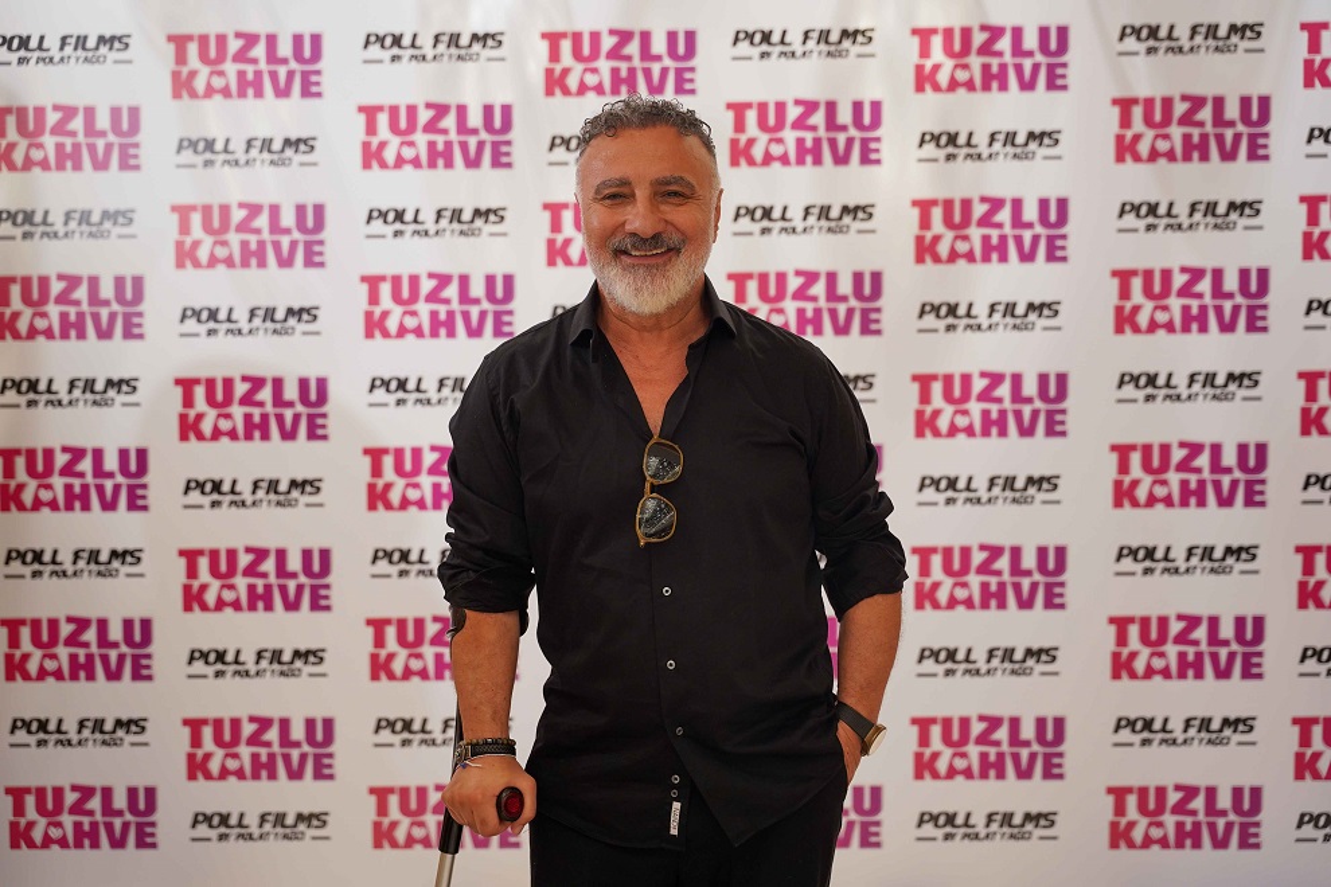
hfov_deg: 43.0
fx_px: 1689
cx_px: 666
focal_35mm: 46
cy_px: 444
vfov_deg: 29.4
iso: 800
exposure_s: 1/100
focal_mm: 45.7
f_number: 2.8
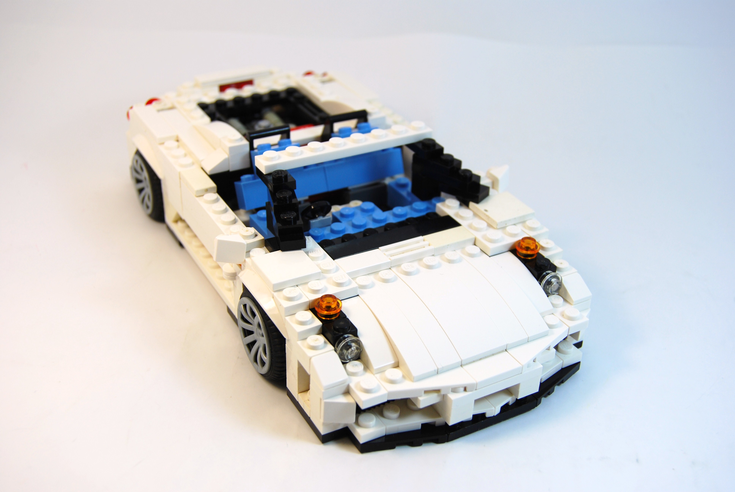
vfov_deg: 29.9
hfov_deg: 43.6
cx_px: 368
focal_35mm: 45
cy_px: 246
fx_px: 920
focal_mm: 30
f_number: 5.6
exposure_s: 1/125
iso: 100
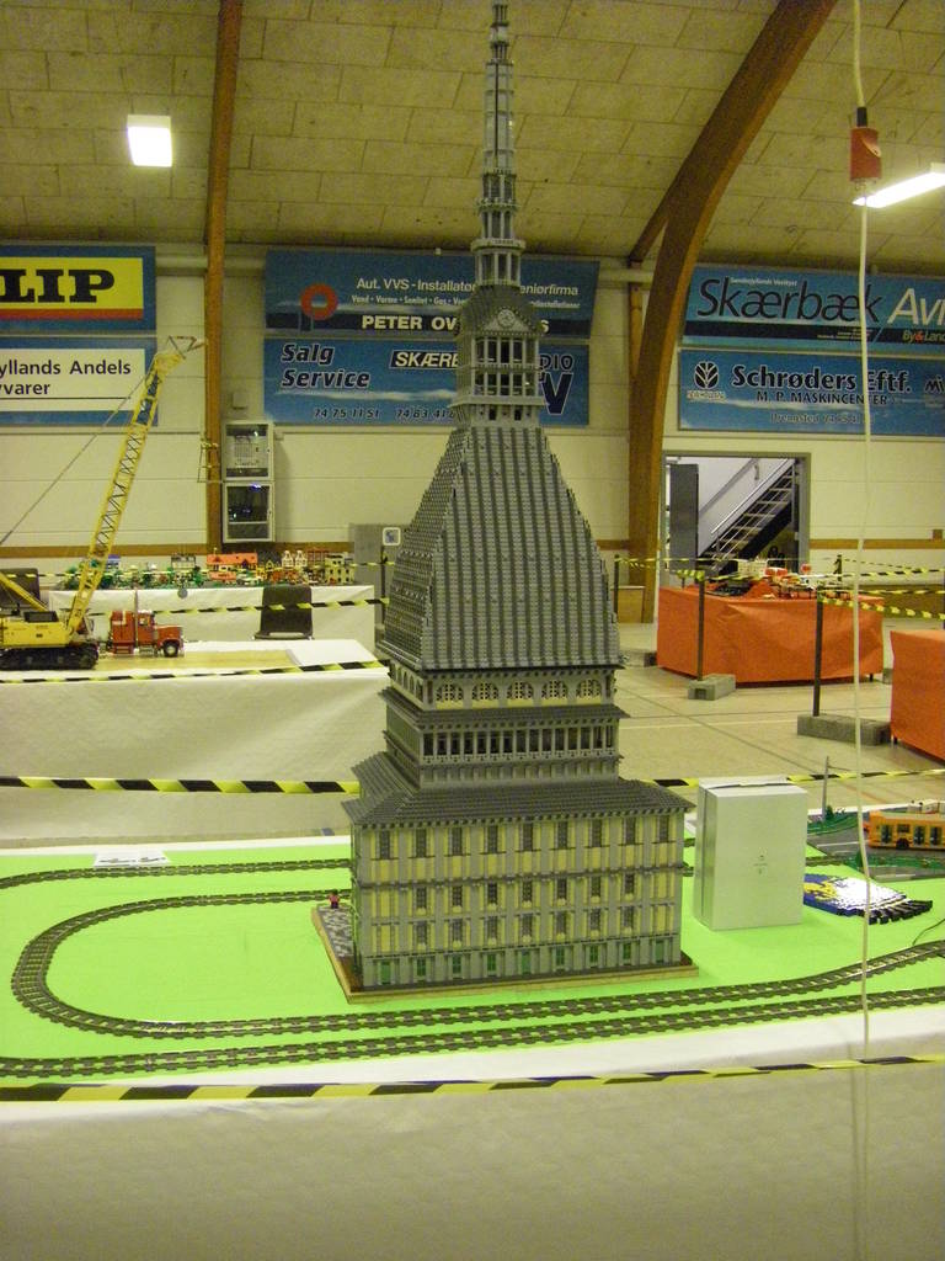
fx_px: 1383
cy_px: 630
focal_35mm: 38
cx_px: 472
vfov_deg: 49.0
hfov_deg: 37.7
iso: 800
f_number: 3.5
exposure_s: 1/25
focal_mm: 6.3
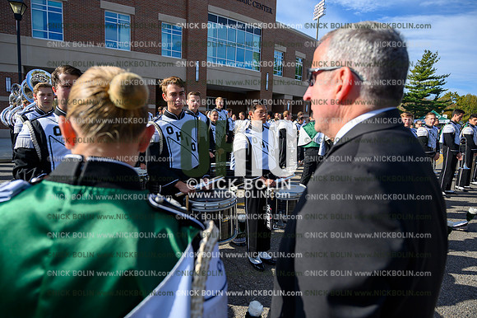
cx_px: 238
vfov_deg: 53.1
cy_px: 159
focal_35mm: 24
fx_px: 318
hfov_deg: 73.8
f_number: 5
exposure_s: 1/800
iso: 200
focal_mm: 24
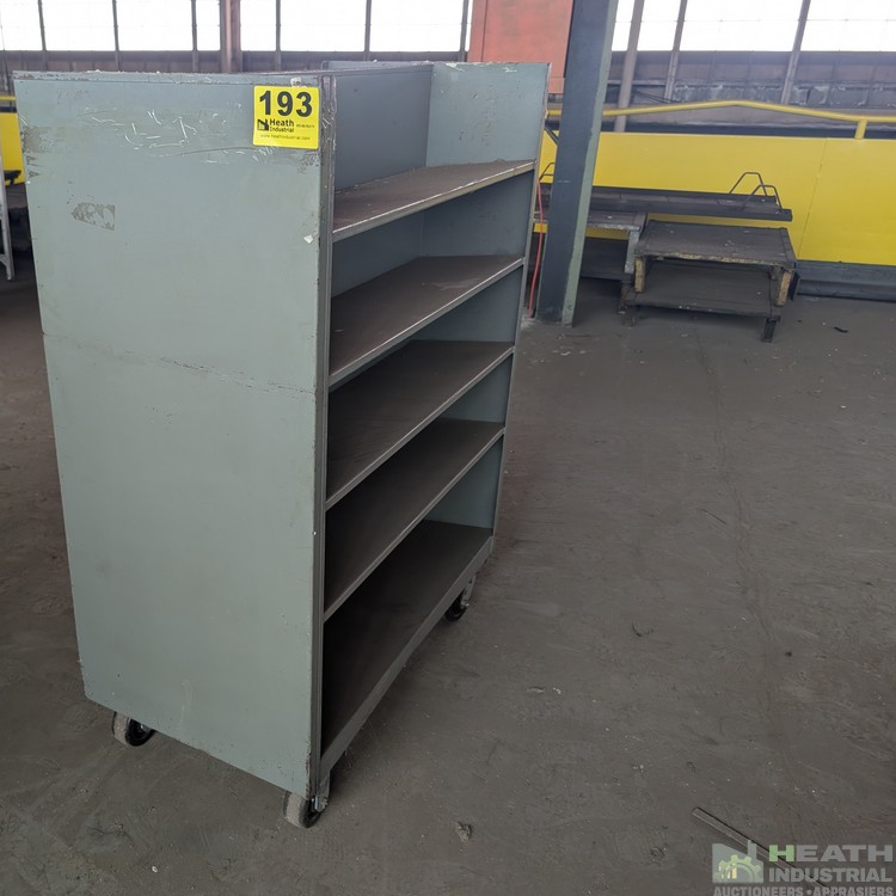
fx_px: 849
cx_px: 287
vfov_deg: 55.6
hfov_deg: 54.3
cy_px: 445
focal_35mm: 29
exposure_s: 1/176
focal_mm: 6.9
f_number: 1.68
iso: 40
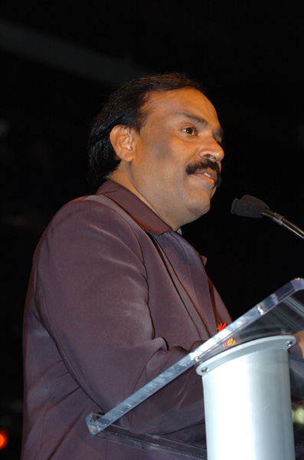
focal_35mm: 147
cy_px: 230
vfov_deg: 14.0
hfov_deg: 9.3
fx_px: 1872
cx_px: 152
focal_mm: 98
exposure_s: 1/200
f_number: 5.6
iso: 400
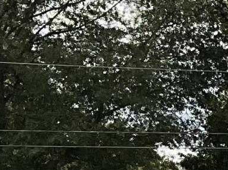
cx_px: 756
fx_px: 1501
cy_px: 343
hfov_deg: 7.4
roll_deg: -0.6
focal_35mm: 228
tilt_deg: -4.0
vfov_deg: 6.3
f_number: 1.8
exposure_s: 1/1730
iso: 16
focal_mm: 3
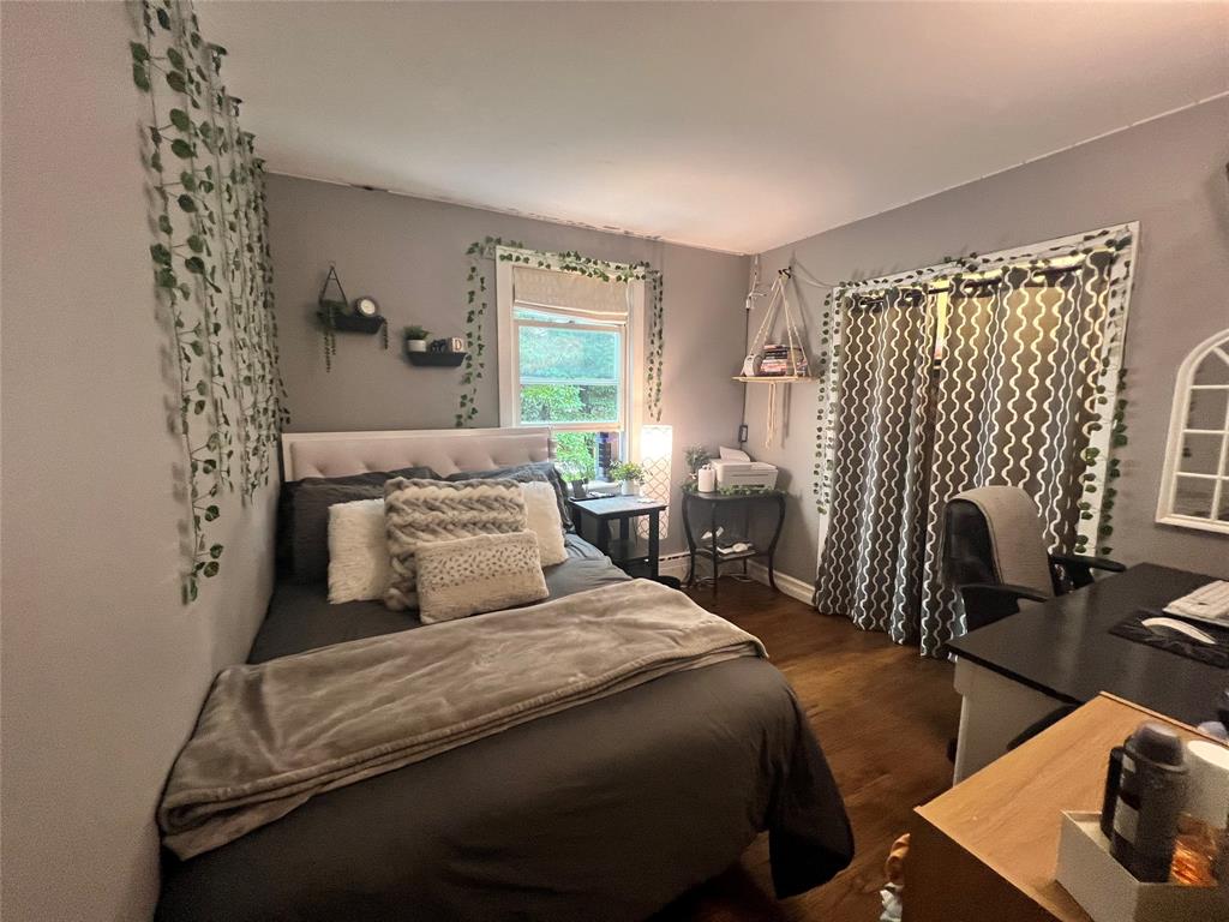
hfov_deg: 106.2
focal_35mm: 13
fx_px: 462
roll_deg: +0.2
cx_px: 614
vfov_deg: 89.9
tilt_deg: -6.6
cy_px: 461
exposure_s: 1/60
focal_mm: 1.57
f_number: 1.8
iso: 320
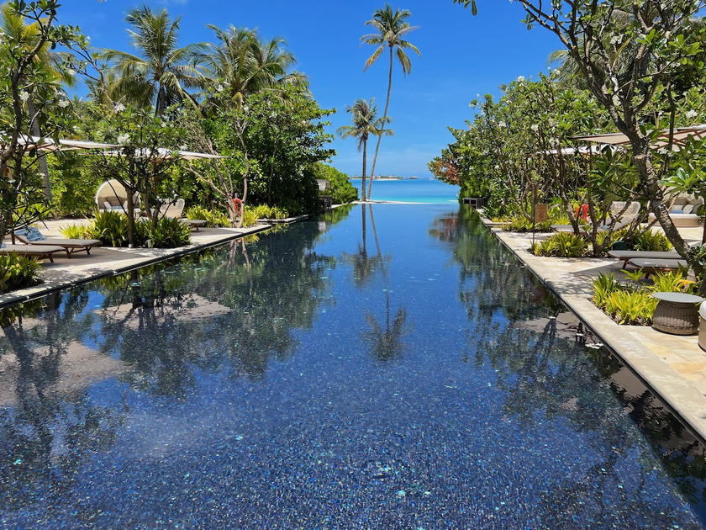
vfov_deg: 53.1
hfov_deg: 67.3
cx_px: 353
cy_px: 265
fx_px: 530
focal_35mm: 26
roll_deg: +0.2
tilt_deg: -8.9
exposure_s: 1/2841
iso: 50
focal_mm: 5.7
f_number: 1.5
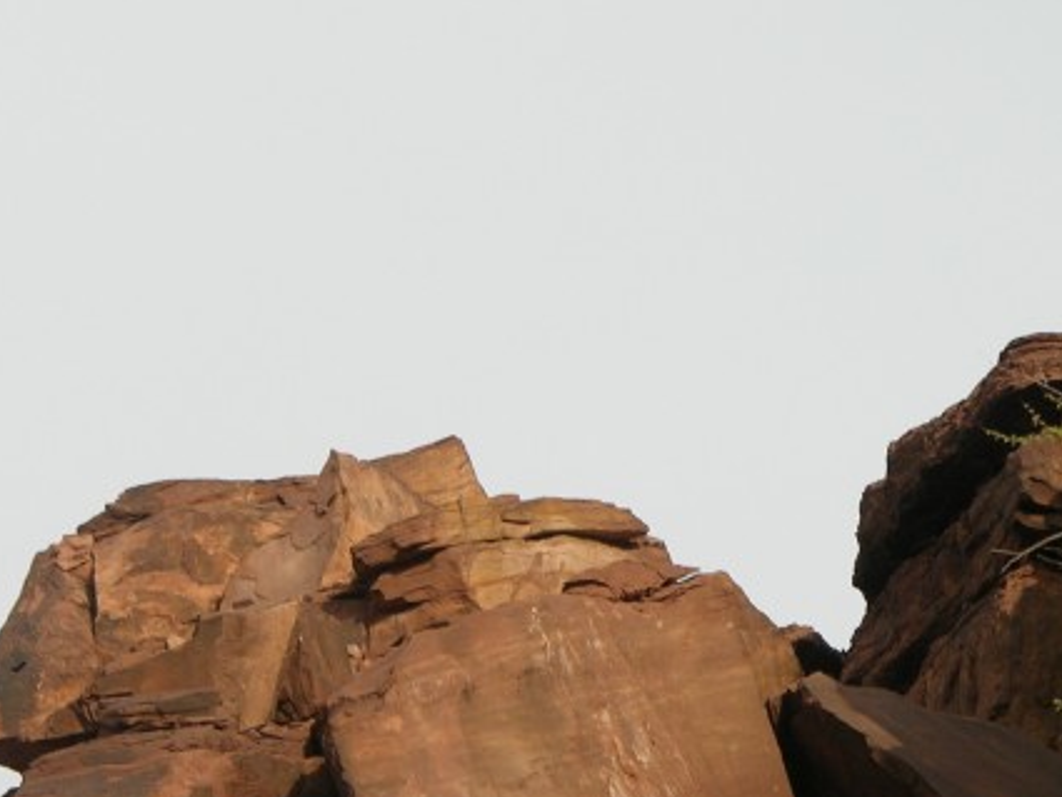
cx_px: 842
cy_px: 635
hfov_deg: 5.9
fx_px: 10342
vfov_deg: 4.4
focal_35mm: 337
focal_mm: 34.7
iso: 50
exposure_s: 1/280
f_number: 4.8
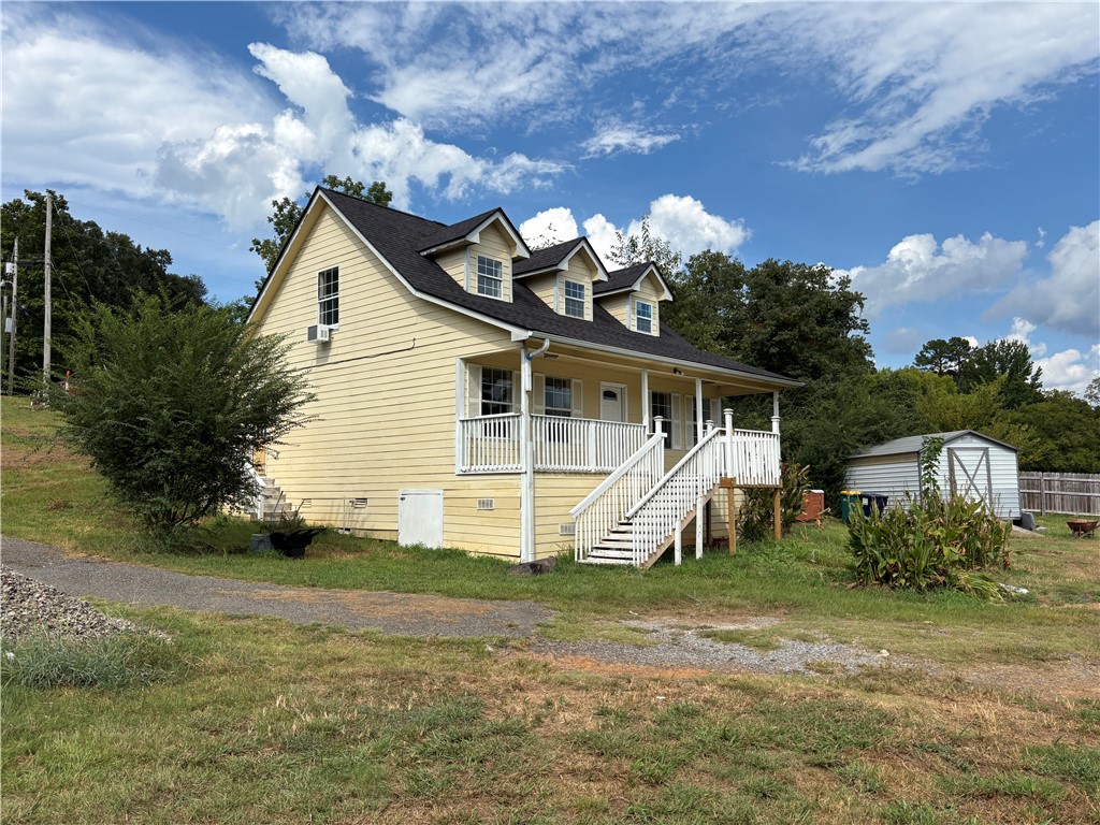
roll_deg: +0.9
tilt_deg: +5.0
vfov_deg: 53.1
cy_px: 412
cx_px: 550
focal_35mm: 26
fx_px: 826
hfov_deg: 67.3
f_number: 1.6
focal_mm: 5.96
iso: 50
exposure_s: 1/4082
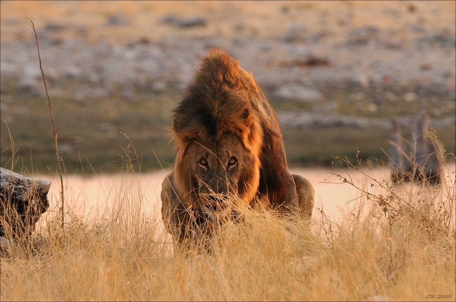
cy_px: 151
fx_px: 7590
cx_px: 228
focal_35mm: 600
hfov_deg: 3.4
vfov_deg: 2.3
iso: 640
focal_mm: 400
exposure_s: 1/400
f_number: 5.6
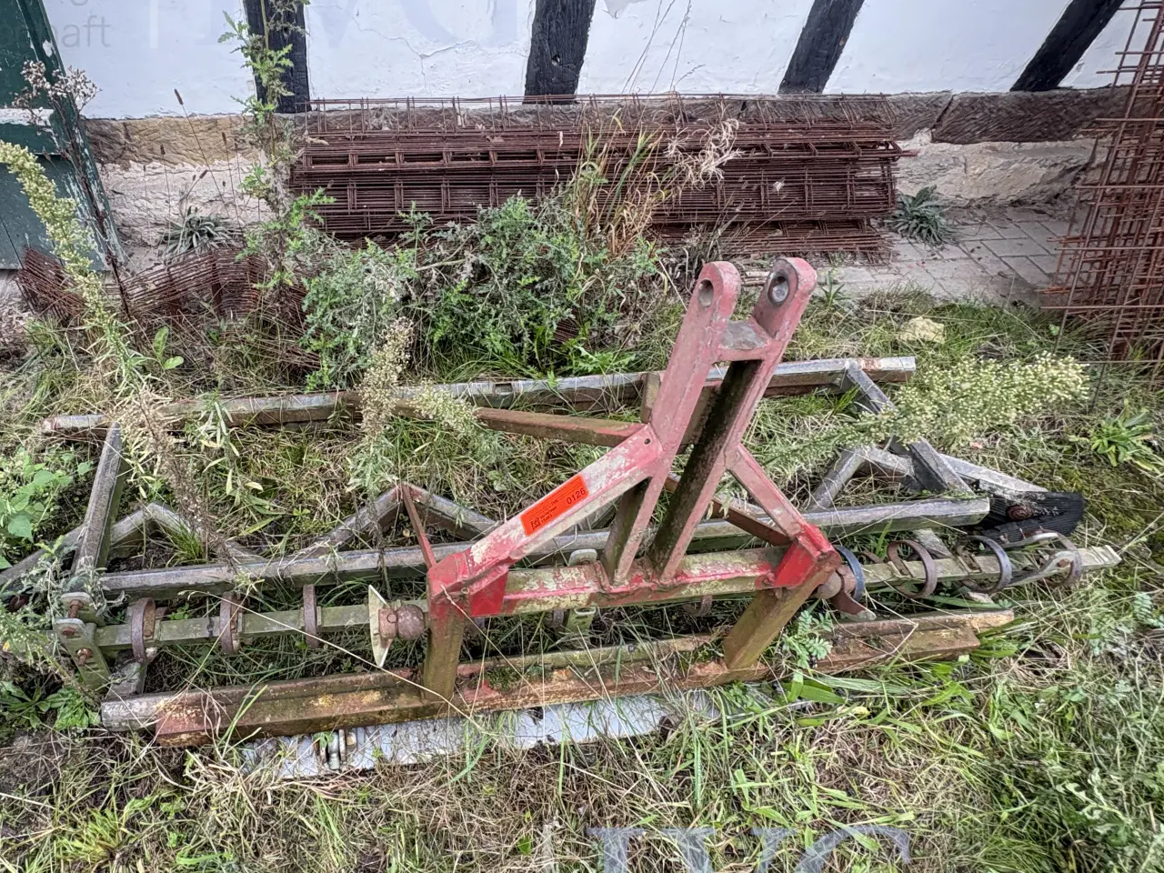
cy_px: 436
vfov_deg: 63.4
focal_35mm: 21
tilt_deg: -48.1
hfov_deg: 76.7
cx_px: 398
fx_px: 706
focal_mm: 2.22
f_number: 2.2
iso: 40
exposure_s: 1/99
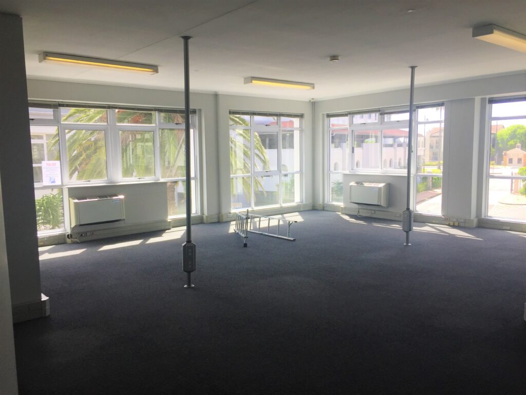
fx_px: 441
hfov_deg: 61.7
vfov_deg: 48.2
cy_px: 198
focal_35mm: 29
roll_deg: +0.9
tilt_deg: -5.5
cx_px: 263
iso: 32
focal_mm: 4.15
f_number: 2.2
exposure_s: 1/425
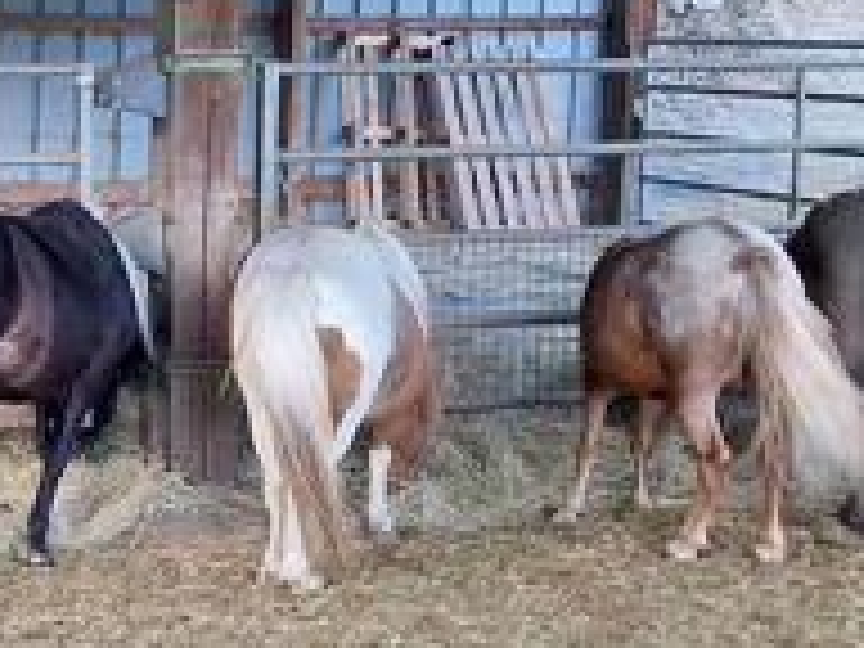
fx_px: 1622
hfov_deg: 27.0
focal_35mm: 65
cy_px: 243
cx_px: -126
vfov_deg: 22.5
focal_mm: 4
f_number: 1.8
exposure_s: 1/50
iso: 100
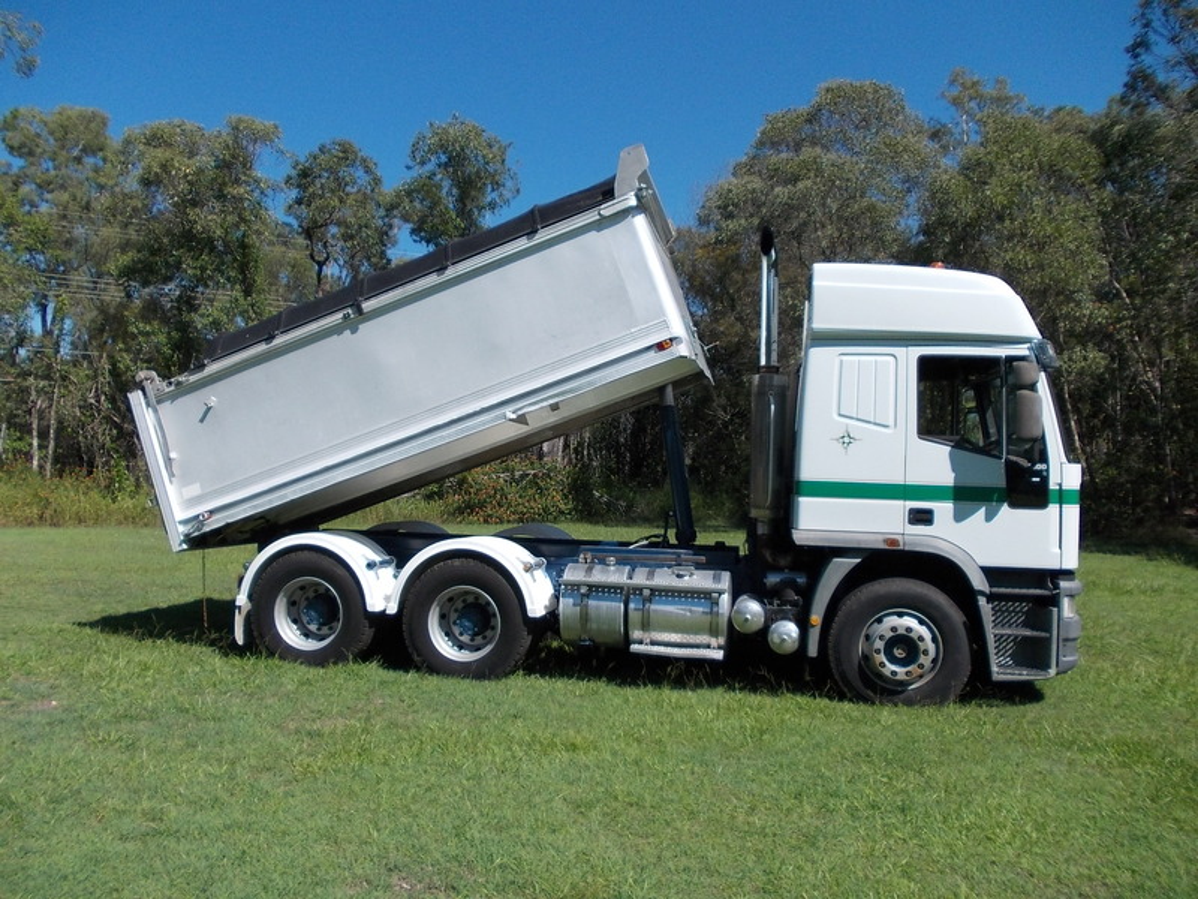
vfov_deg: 49.7
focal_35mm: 28
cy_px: 450
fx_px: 969
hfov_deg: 63.4
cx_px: 599
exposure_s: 1/400
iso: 80
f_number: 5.4
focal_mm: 4
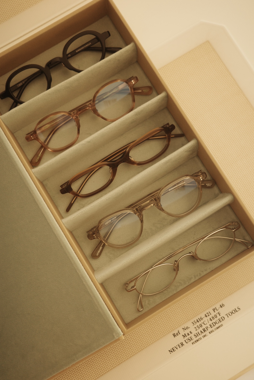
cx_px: 127
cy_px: 190
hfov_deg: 33.4
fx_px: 423
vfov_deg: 48.5
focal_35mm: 40
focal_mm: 26
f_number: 2.8
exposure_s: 1/30
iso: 400
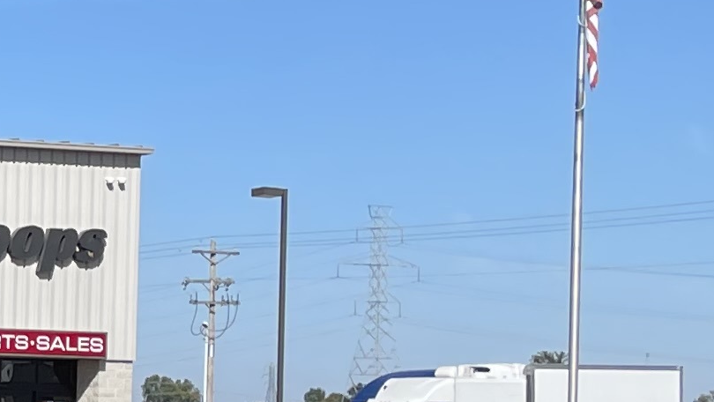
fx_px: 2670
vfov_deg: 8.5
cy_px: 432
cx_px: -789
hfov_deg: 12.9
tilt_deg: +0.0
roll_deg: -1.3
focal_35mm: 141
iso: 32
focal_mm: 4.2
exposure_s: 1/3300
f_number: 1.6
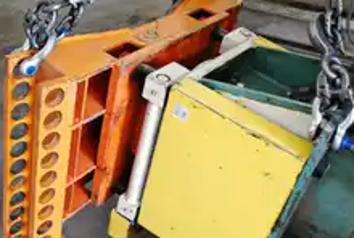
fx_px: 483
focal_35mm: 49
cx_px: 190
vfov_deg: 27.6
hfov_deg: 40.2
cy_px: 140
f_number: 3.5
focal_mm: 18
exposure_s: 1/30
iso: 1400
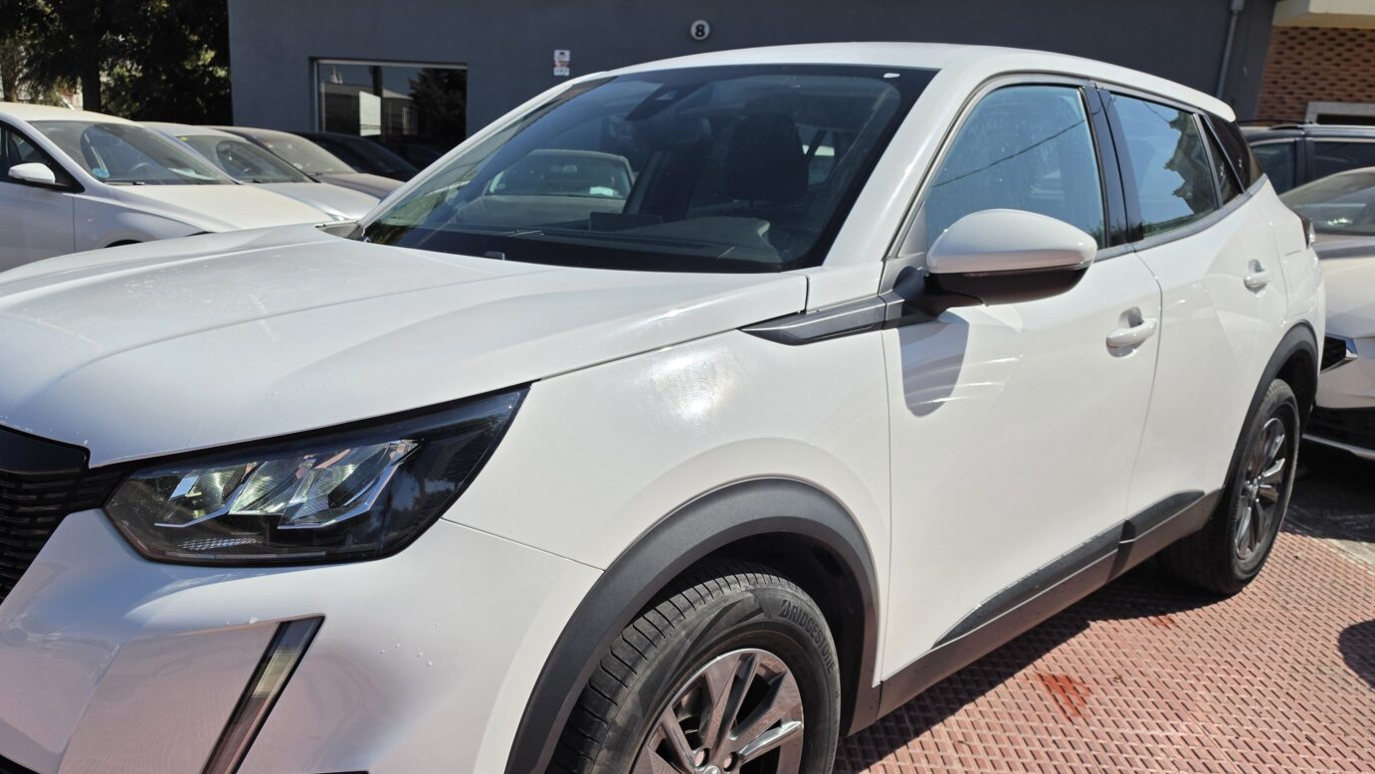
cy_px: 503
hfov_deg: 65.7
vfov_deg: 39.8
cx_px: 590
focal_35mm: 29
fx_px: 1058
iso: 40
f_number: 1.4
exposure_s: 1/7939
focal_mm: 6.5
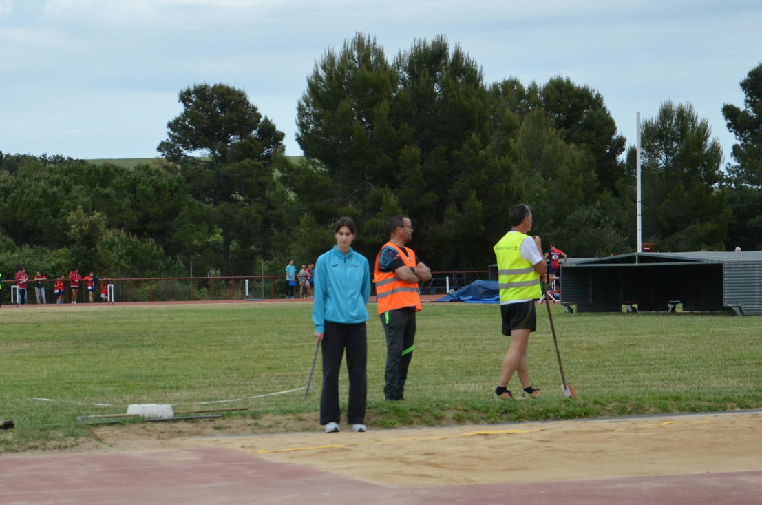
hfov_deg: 18.4
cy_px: 359
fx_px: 2344
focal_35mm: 111
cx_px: 254
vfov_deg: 12.3
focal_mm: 40
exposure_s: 1/1600
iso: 400
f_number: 5.6
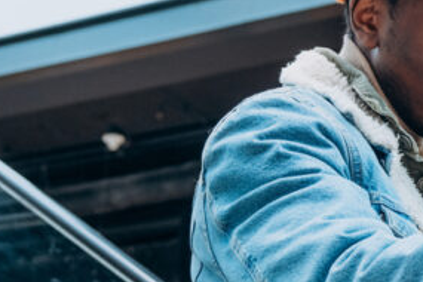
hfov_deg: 17.1
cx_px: 537
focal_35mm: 113
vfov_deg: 12.1
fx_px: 1328
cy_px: 212
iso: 320
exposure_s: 1/60
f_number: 3.6
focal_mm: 27.7
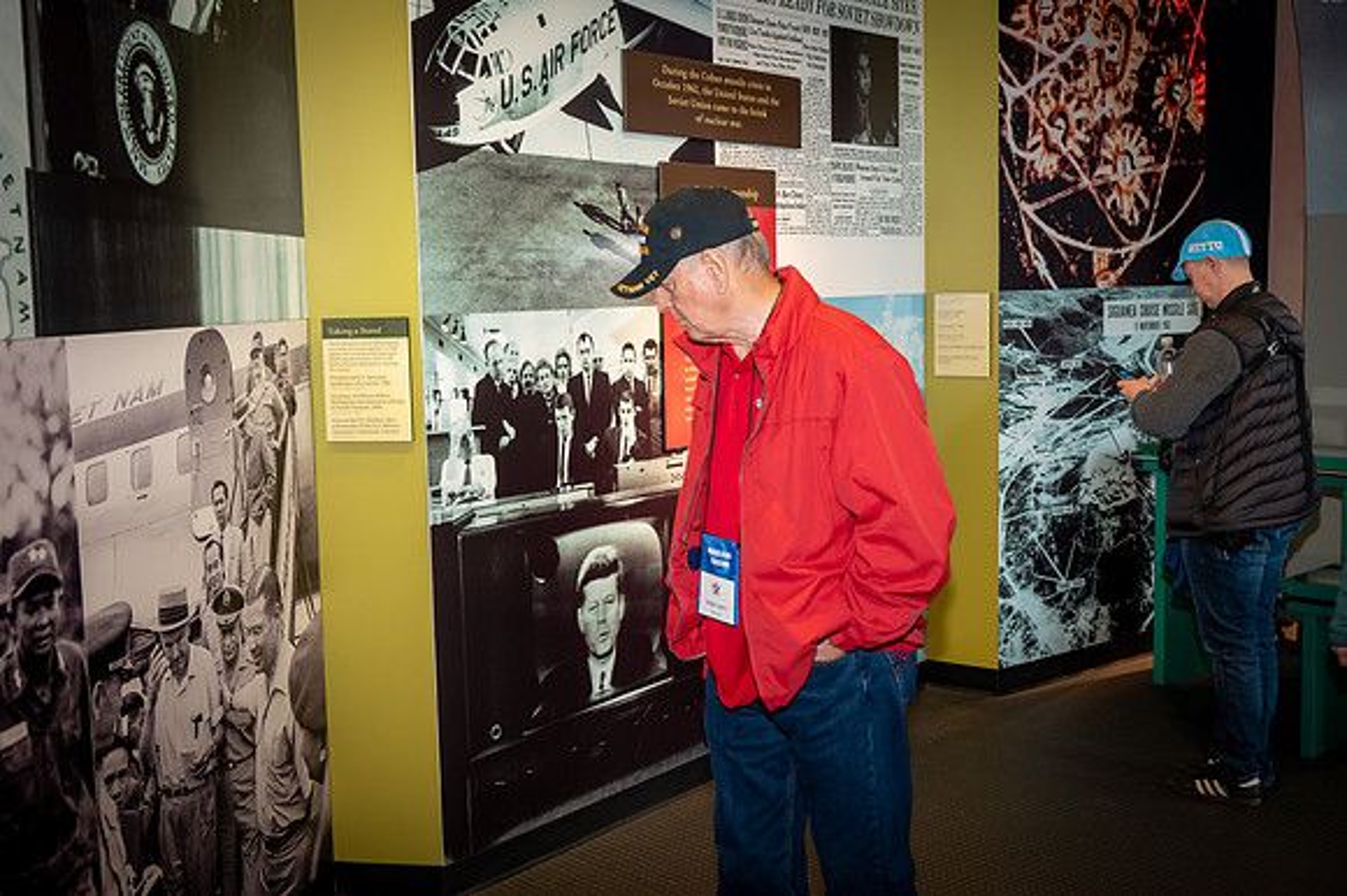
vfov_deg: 32.6
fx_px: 1533
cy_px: 448
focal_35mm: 41
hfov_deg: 47.4
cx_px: 674
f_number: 5.6
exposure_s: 1/50
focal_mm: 41
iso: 3200
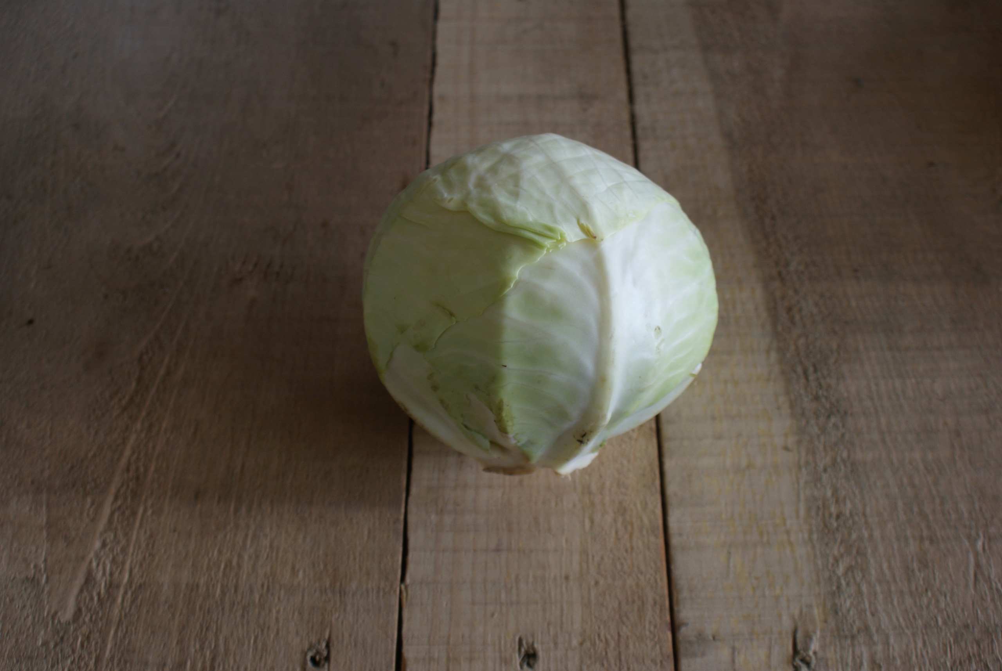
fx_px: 1170
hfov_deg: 46.3
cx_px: 501
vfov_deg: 32.0
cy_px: 336
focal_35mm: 42
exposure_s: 1/50
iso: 125
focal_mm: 28
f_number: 5
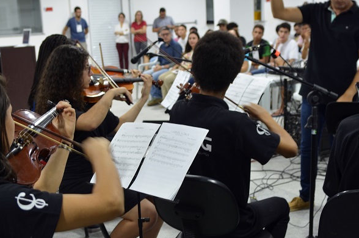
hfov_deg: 37.7
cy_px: 137
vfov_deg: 25.5
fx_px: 525
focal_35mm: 53
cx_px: 158
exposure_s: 1/10
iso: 200
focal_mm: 23
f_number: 2.8
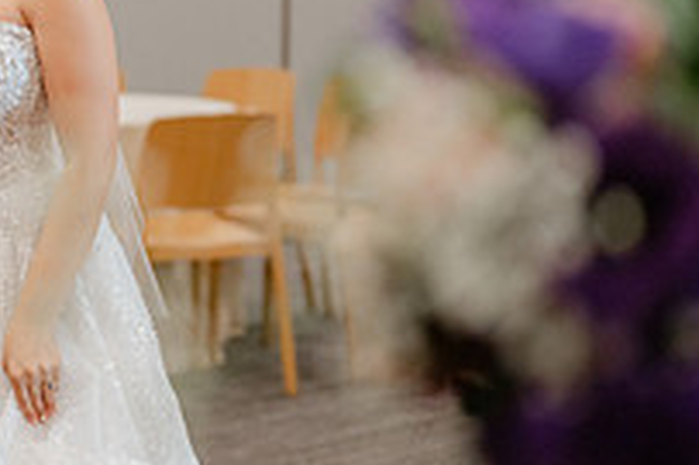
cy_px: 146
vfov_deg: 9.6
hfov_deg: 14.1
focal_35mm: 143
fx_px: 2774
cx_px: 0
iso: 320
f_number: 1.8
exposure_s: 1/125
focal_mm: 50
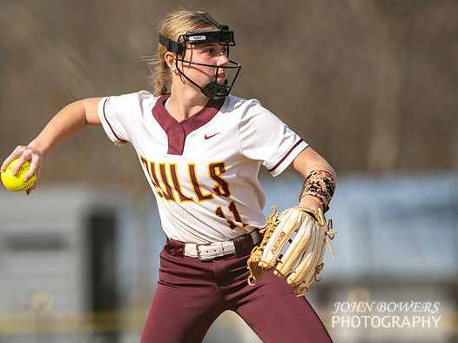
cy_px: 166
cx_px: 192
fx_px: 6890
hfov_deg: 3.8
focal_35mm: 521
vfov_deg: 2.9
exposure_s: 1/3200
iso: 90
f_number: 2.8
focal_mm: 300
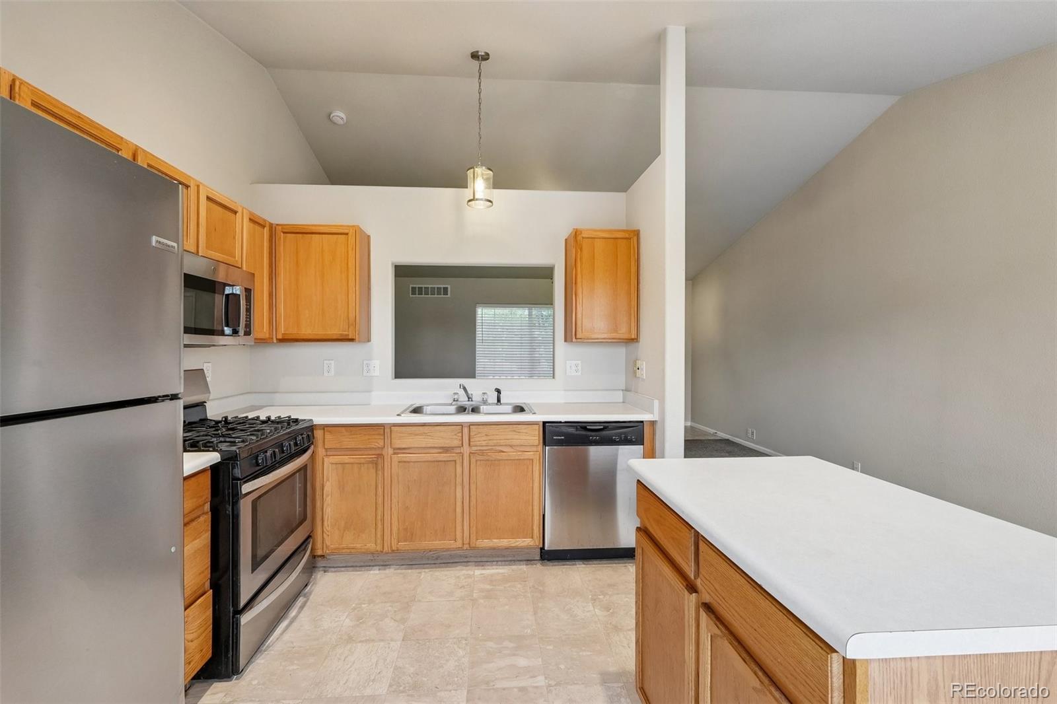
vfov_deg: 77.3
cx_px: 528
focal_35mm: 15
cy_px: 352
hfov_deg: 100.4
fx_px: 440
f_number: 9
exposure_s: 1/15
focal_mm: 10
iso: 320
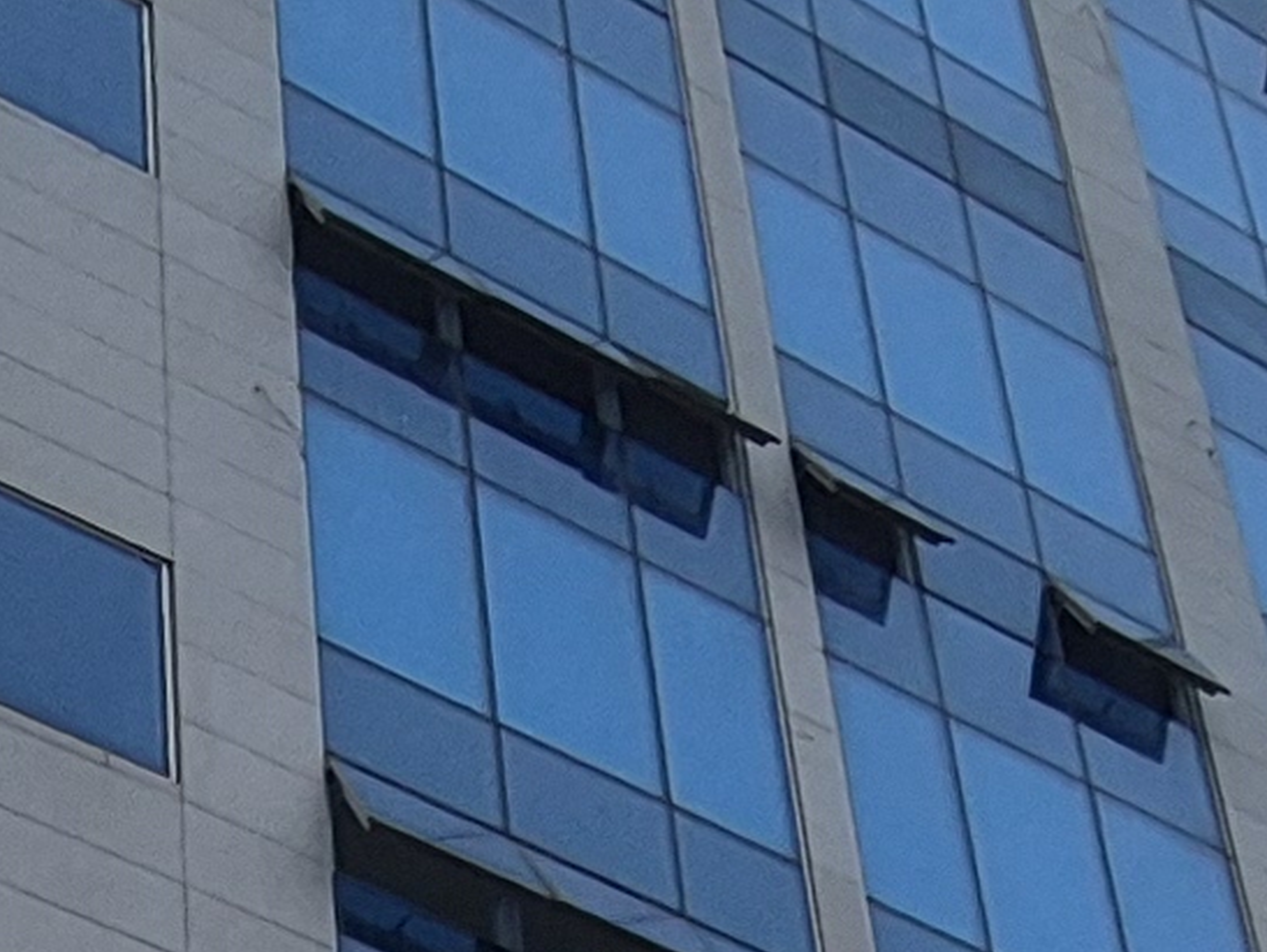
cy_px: 2133
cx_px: 137
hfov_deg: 20.2
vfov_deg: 12.8
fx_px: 3479
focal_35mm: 95
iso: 50
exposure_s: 1/129
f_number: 2.2
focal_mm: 2.2
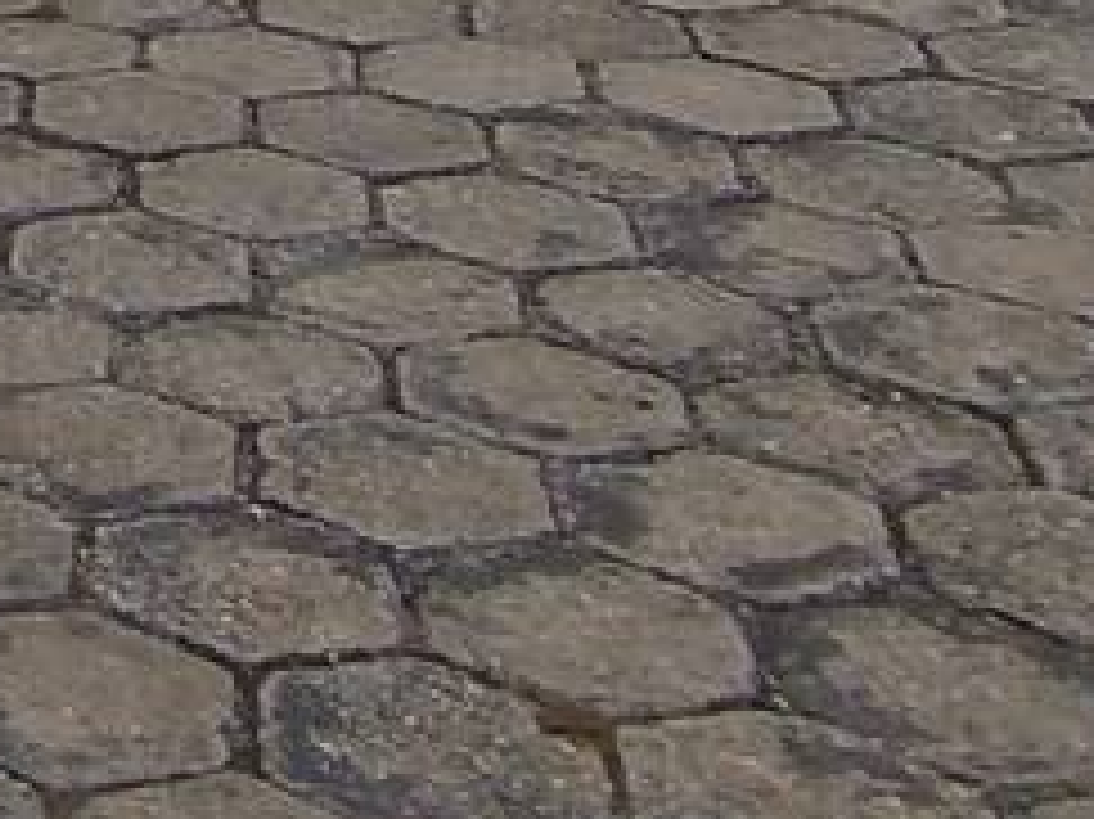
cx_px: -1080
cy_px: -1184
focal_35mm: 89
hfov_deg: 16.7
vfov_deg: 12.6
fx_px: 2811
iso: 50
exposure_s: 1/2807
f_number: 2.2
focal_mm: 1.65
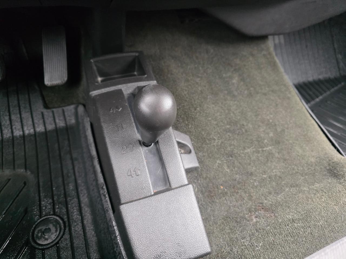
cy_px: 130
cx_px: 173
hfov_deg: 73.9
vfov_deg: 58.9
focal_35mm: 23
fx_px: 230
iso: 1250
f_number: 1.7
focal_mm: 6.3
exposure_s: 1/120
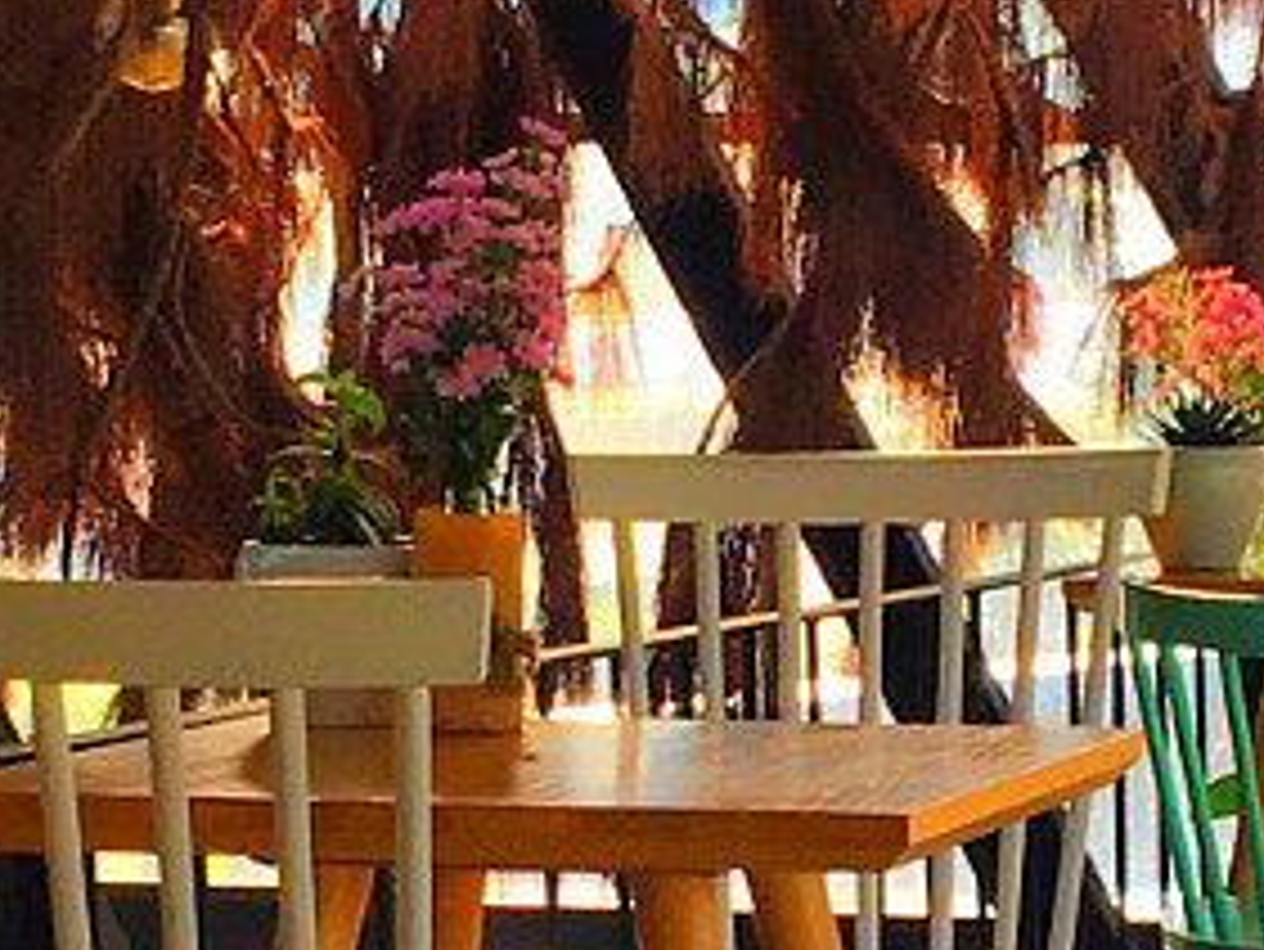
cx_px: 972
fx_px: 6028
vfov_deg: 9.0
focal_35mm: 165
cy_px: 878
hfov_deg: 11.9
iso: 25
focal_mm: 4.15
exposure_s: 1/364
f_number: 2.2
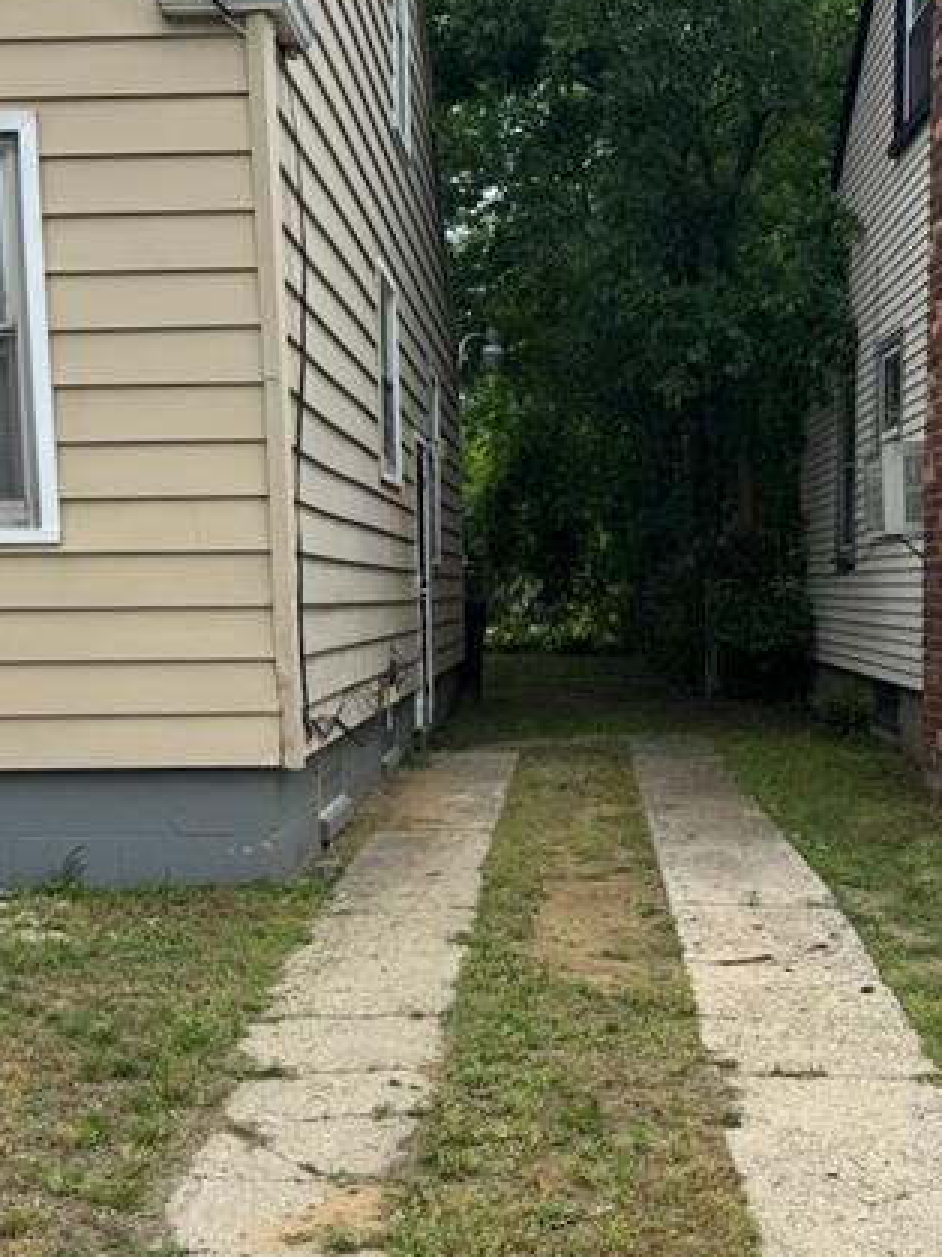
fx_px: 1597
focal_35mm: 44
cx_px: 522
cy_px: 771
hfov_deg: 32.8
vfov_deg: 42.7
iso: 80
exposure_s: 1/3096
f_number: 1.78
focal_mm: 6.76
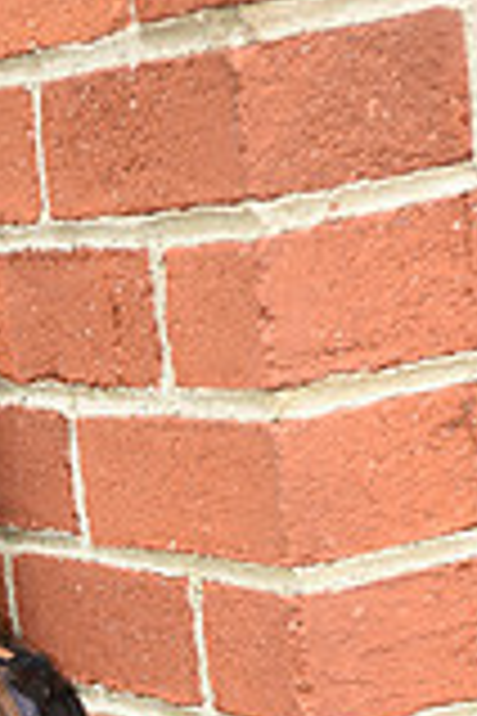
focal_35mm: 201
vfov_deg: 9.9
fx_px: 3995
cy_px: 1148
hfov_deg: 6.7
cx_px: -259
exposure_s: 1/250
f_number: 5.6
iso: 500
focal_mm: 55
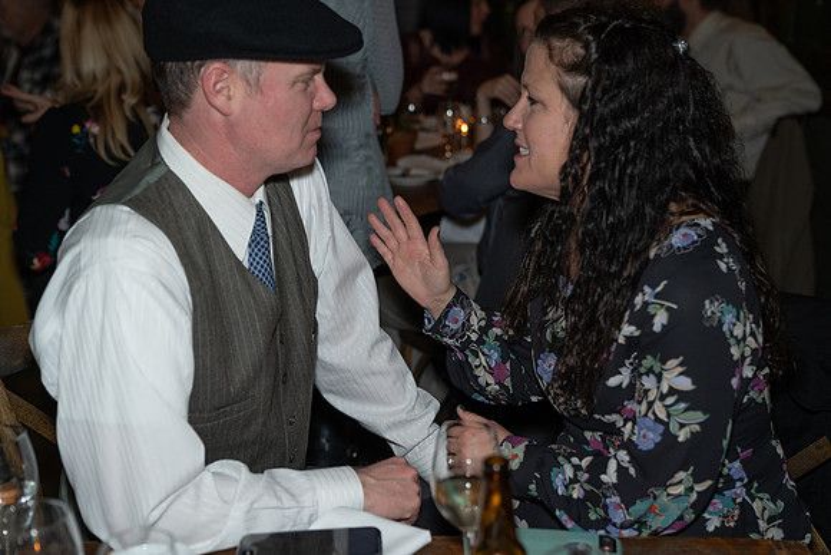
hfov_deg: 41.1
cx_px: 416
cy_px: 278
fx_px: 1108
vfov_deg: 28.1
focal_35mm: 48
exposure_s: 1/250
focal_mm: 48
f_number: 2.8
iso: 2500
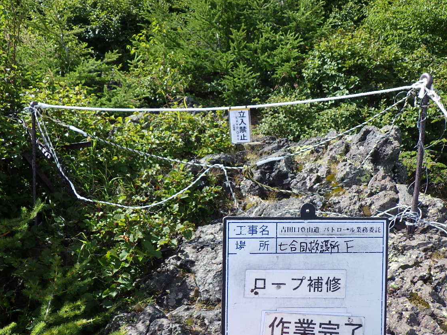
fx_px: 413
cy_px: 181
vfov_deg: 44.1
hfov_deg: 56.8
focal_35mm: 32
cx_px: 240
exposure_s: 1/500
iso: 125
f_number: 4.2
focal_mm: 5
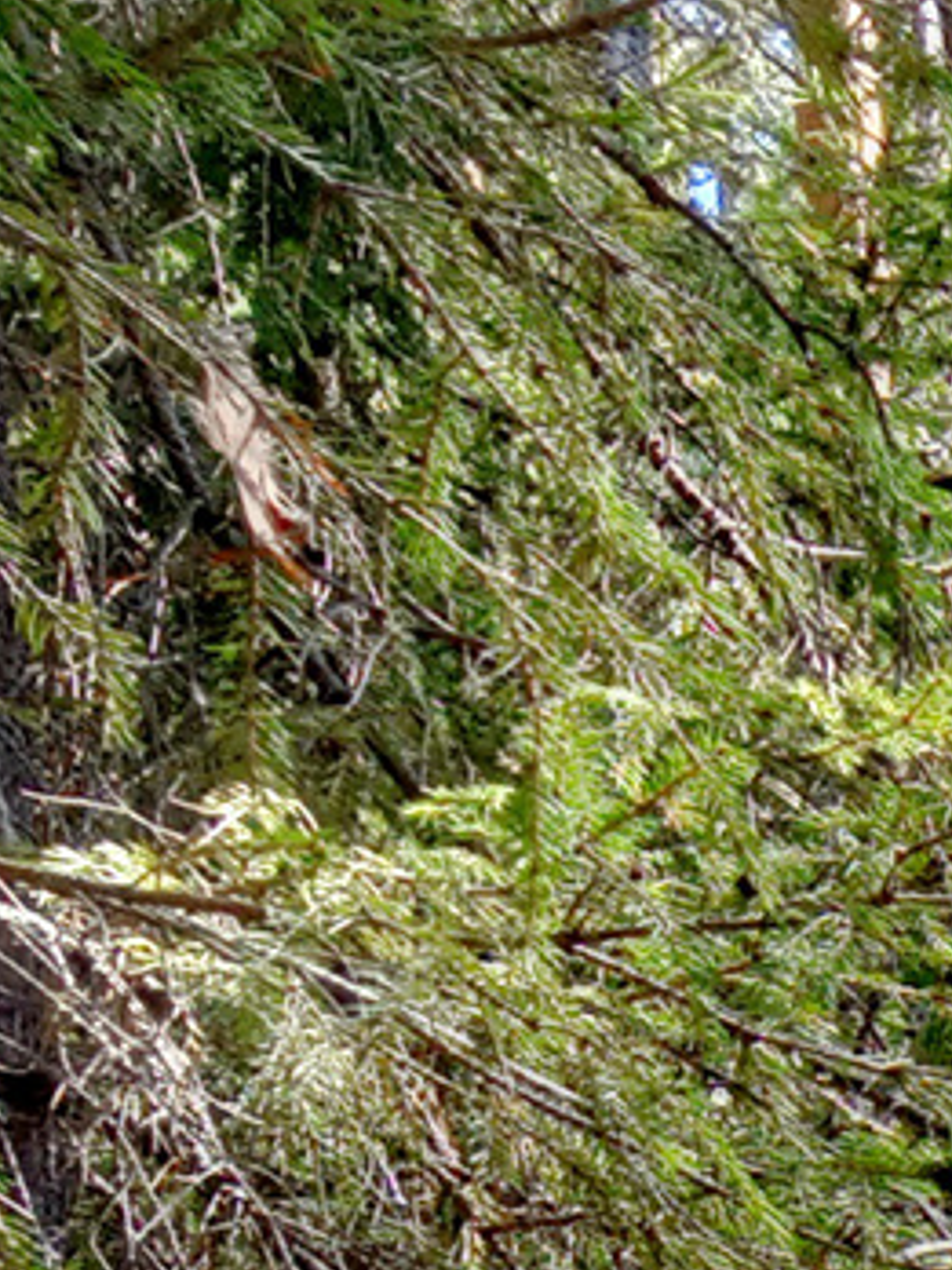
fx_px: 5317
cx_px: 3031
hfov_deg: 8.3
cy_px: 2372
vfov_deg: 12.3
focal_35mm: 145
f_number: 2.2
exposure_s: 1/117
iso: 100
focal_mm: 3.65
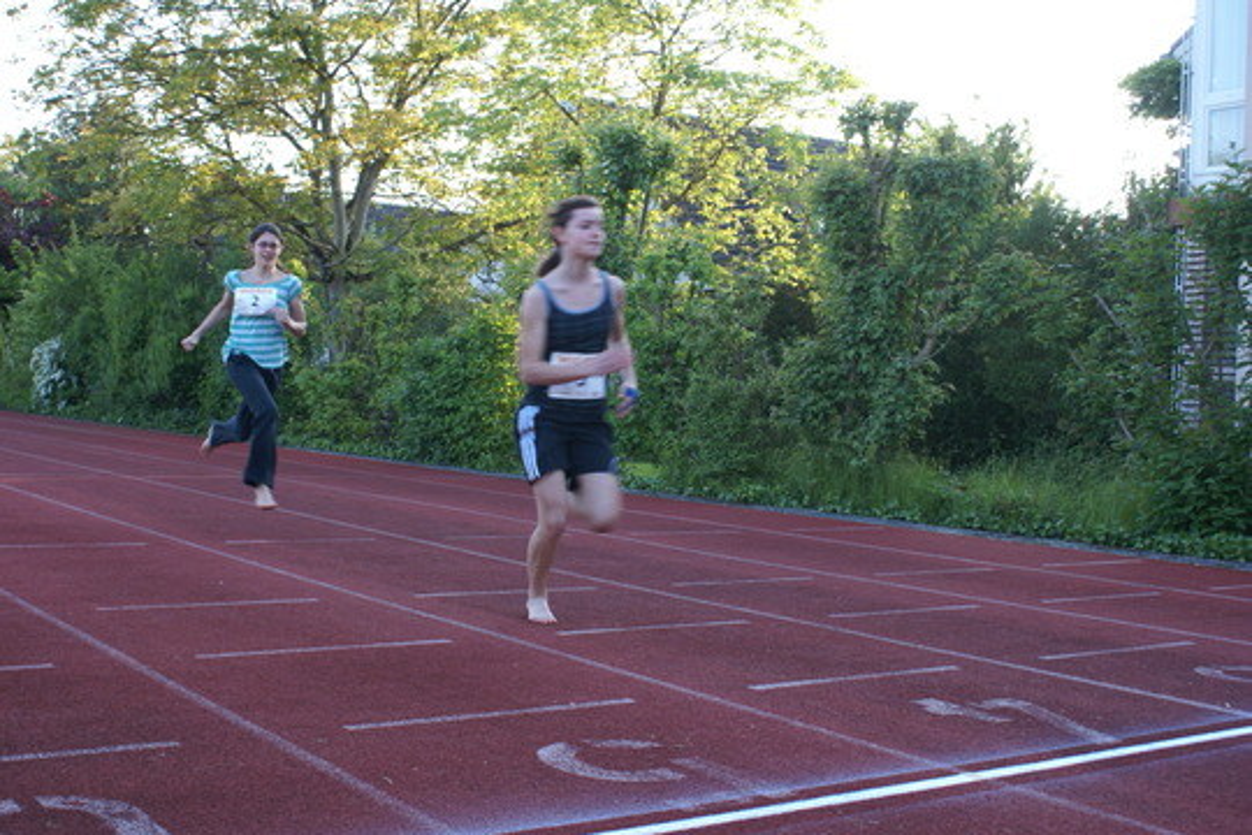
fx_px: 1461
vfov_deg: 31.9
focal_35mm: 42
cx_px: 626
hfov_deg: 46.4
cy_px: 418
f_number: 4.5
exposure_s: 1/125
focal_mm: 28
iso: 320
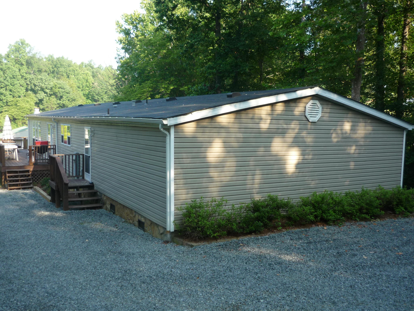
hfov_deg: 55.4
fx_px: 395
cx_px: 207
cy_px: 156
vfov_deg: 42.9
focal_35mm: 33
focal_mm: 5.5
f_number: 2.8
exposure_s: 1/200
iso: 100
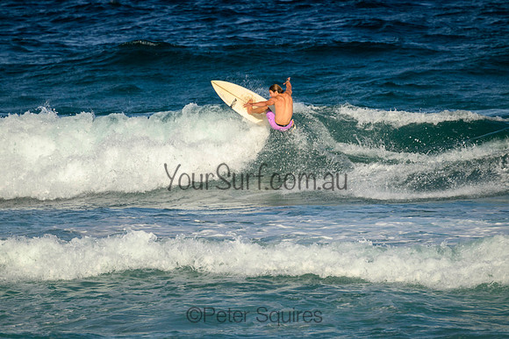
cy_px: 170
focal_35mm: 800
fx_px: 11313
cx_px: 254
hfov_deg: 2.6
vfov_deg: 1.7
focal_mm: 800
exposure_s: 1/1600
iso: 720
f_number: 11
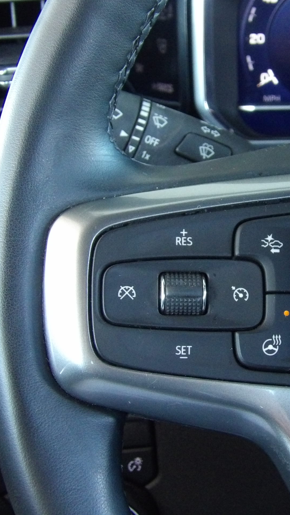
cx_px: 237
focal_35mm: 91
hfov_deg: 13.2
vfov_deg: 23.4
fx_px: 1244
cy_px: 256
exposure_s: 1/17
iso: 800
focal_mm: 11.1
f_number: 4
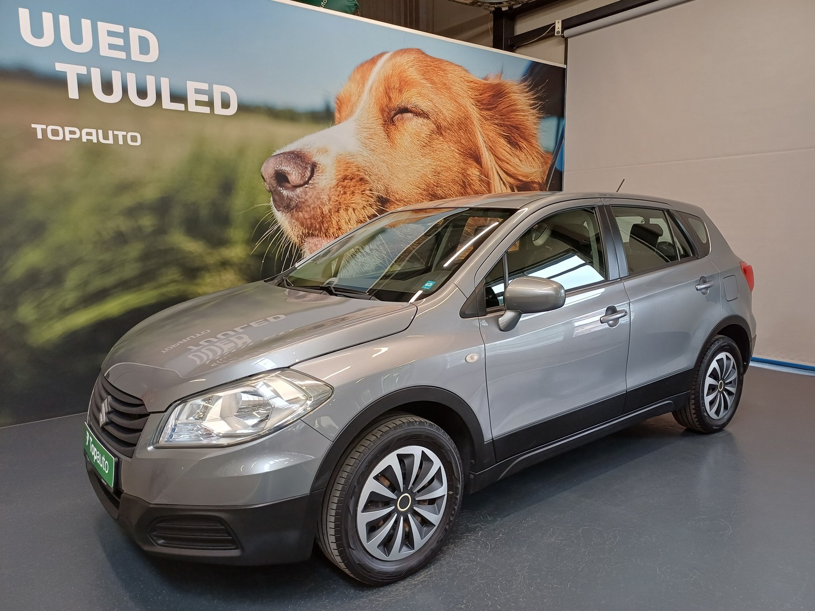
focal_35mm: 25
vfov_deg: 54.9
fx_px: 589
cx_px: 408
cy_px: 306
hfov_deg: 69.4
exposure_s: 1/50
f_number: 1.8
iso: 125
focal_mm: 4.65
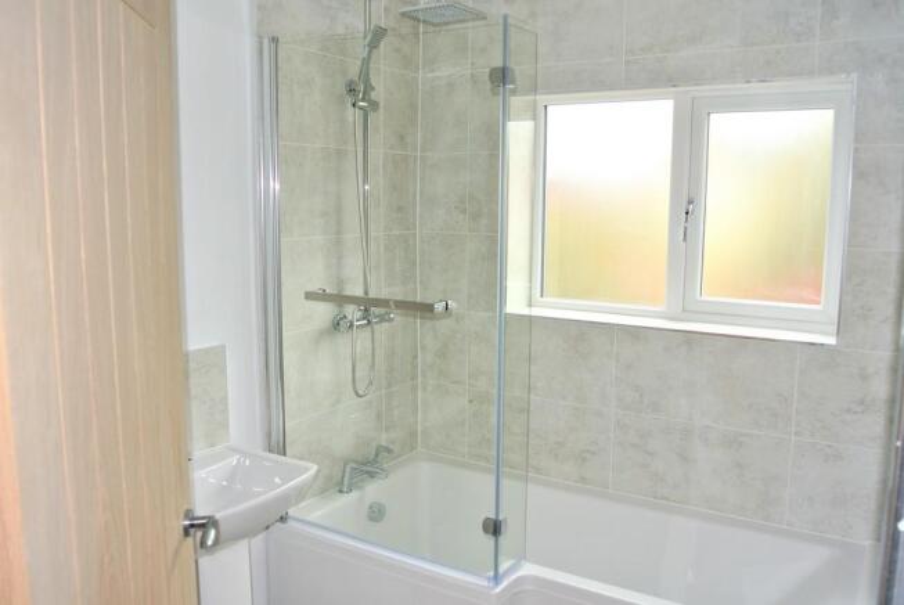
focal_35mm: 27
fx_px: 679
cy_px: 302
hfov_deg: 67.3
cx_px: 452
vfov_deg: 48.0
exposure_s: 1/60
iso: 100
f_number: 4
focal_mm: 10
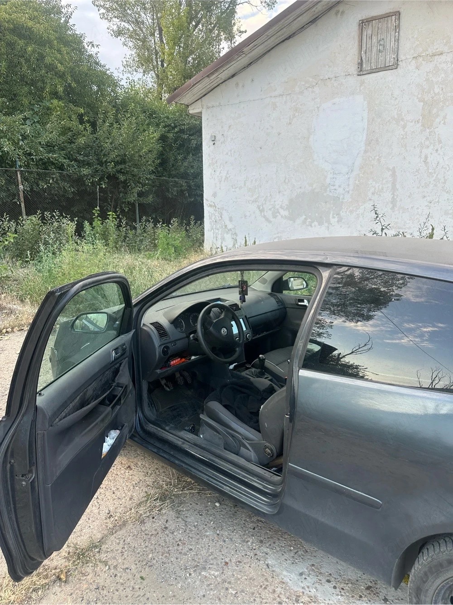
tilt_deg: -12.1
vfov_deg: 71.6
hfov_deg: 56.8
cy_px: 302
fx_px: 419
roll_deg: -1.3
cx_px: 226
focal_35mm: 24
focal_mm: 6.86
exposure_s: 1/237
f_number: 1.78
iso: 64
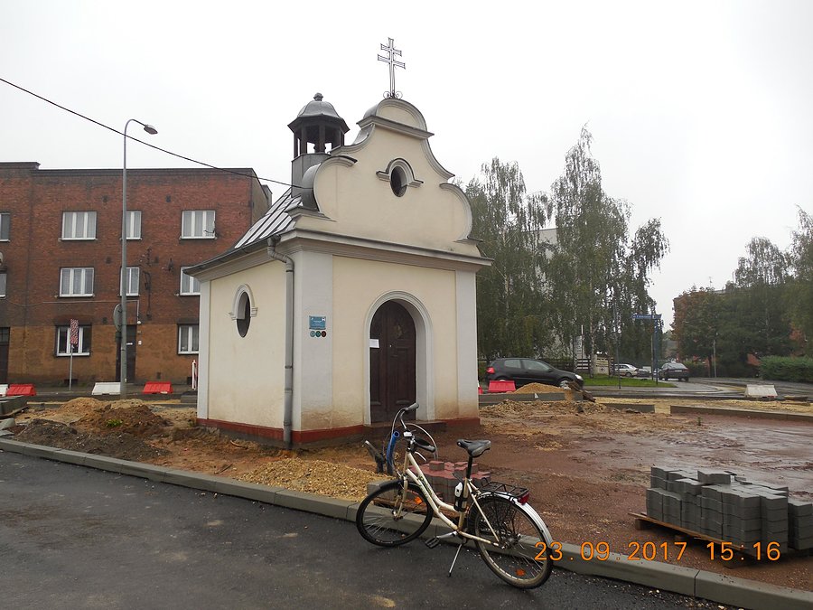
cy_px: 305
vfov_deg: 54.9
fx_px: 587
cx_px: 406
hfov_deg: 69.4
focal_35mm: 25
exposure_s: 1/100
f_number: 3.3
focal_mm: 4.5
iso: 125
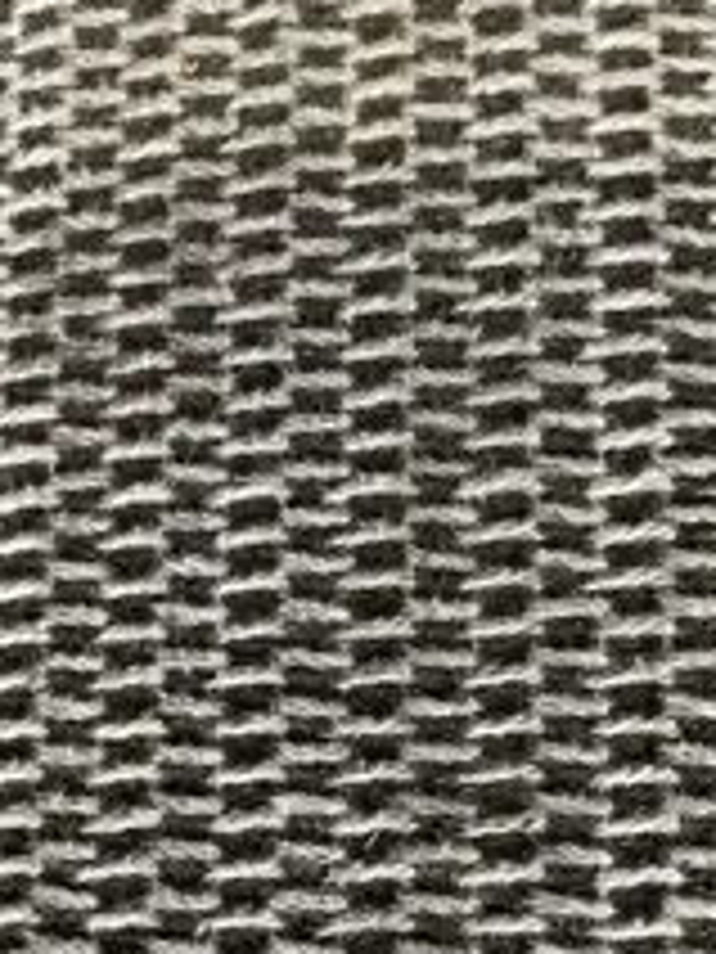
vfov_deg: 37.5
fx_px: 1351
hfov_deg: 29.6
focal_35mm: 49
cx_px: 441
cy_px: 770
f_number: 1.6
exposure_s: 1/40
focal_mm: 4.2
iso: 400
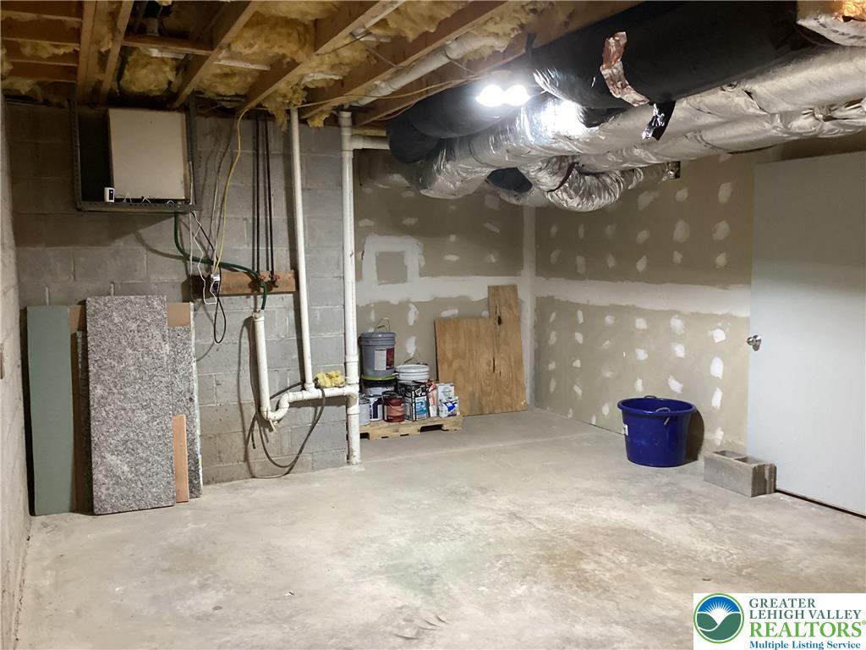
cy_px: 325
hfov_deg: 58.4
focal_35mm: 31
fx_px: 776
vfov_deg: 45.4
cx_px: 433
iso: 250
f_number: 2.4
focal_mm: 3.3
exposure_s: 1/33
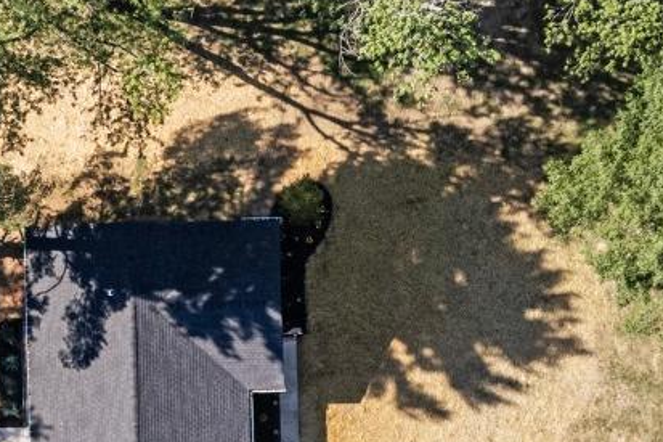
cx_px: 339
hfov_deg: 25.4
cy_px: 337
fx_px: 1473
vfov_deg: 16.9
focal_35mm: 80
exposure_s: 1/1500
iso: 110
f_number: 2.8
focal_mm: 8.38
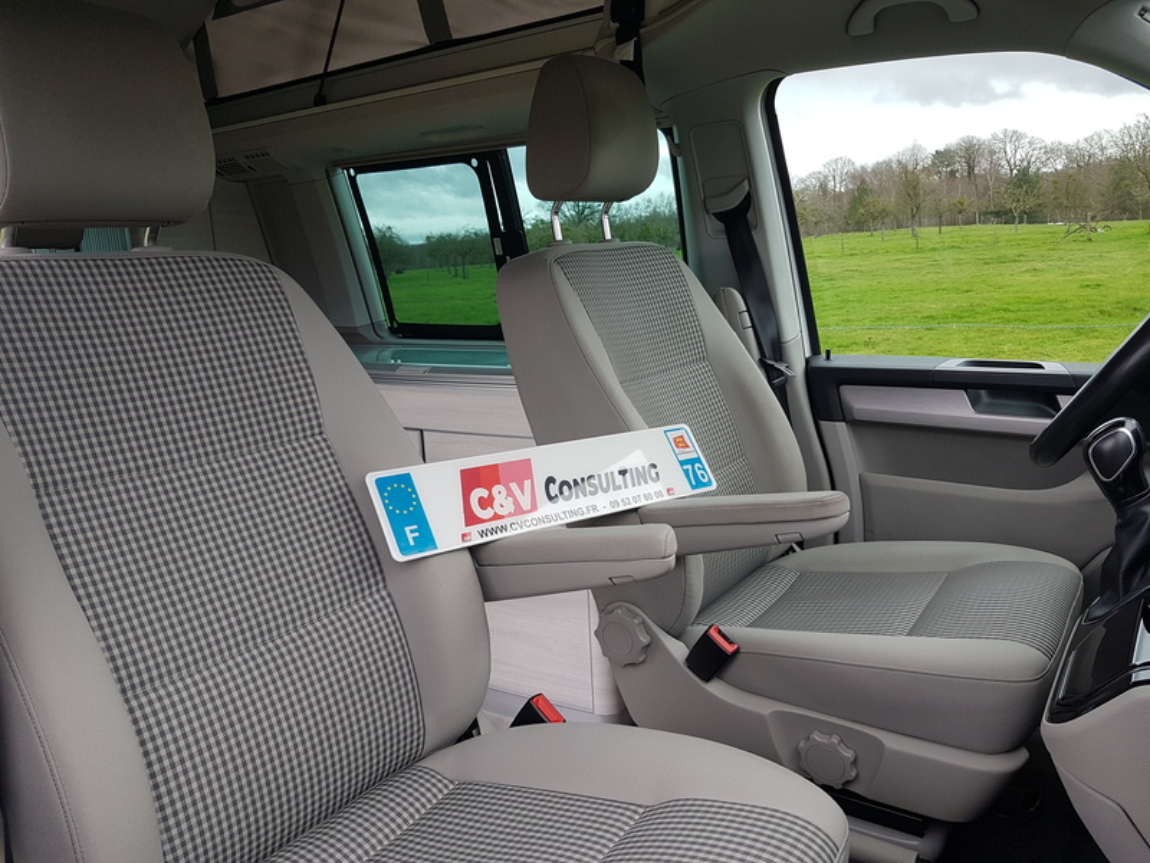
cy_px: 432
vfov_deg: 53.1
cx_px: 575
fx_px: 864
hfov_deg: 67.3
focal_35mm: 26
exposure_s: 1/216
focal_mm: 4.2
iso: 40
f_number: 1.7
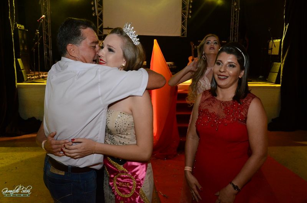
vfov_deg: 41.5
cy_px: 102
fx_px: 268
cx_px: 154
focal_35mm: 32
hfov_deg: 59.6
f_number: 3.8
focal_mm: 21
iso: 3200
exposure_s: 1/100
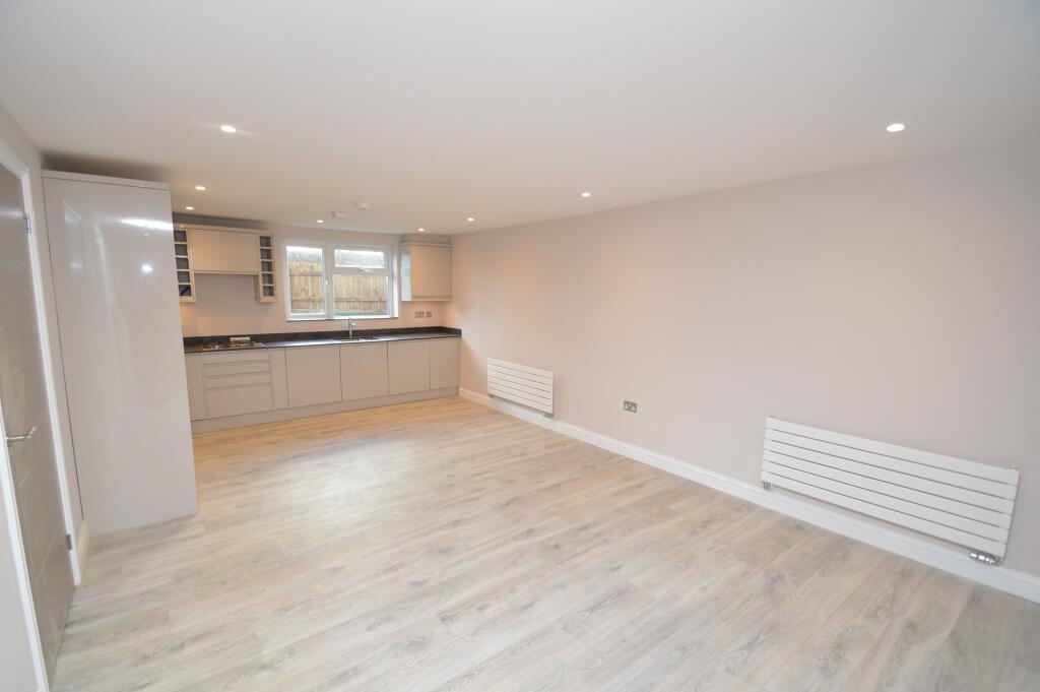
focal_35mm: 15
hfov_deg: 100.4
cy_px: 346
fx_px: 433
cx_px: 520
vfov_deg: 77.2
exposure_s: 1/60
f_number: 4
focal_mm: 10
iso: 400
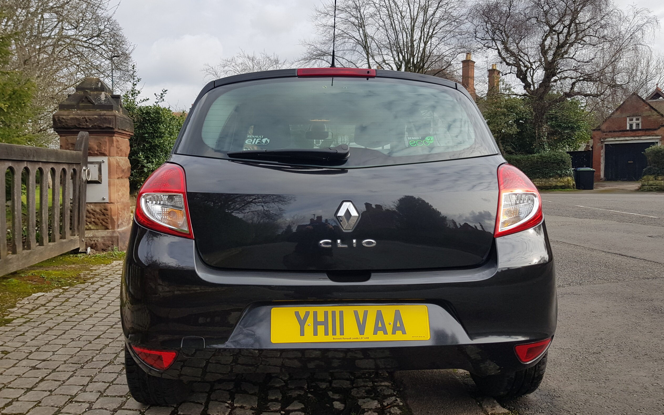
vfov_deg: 44.5
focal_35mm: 28
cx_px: 336
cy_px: 198
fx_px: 507
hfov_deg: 66.5
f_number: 1.7
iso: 40
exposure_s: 1/1228
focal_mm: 4.2
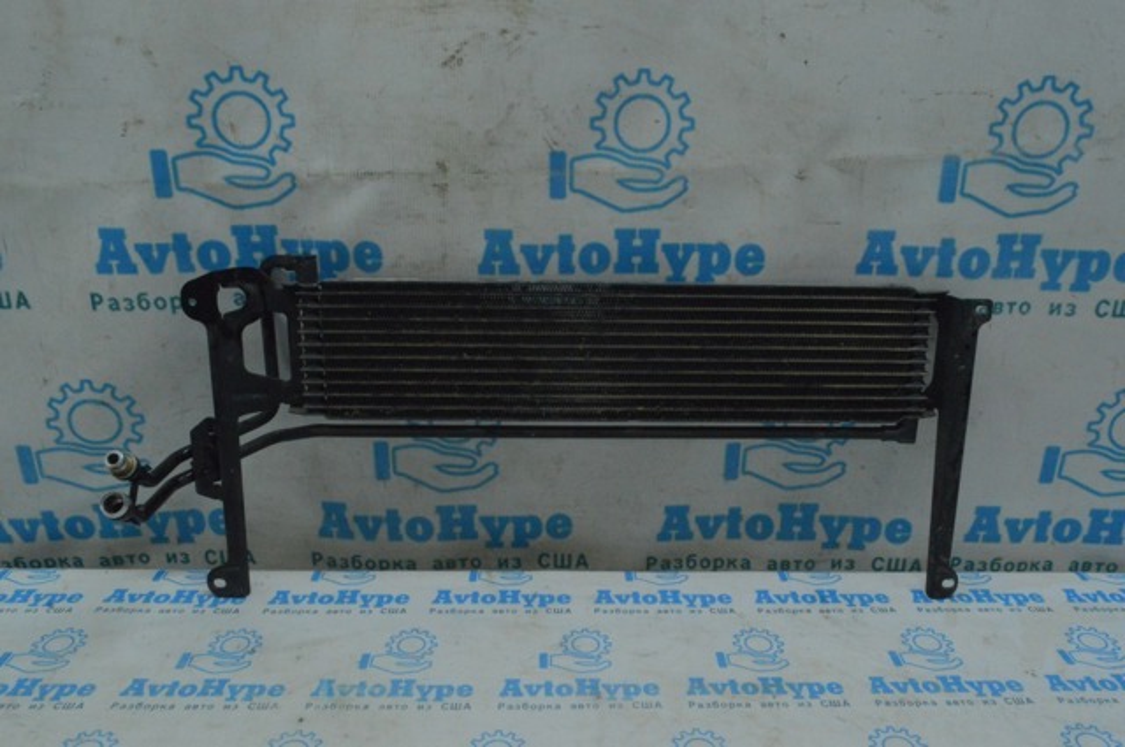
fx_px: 936
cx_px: 562
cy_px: 374
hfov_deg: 62.0
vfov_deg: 43.5
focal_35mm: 30
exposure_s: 1/50
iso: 4500
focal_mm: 20
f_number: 22
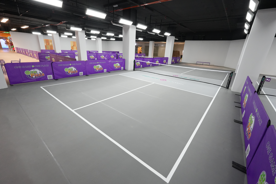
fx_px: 126
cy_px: 92
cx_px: 138
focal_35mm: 16
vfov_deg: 72.1
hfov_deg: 95.0
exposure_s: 1/200
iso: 4000
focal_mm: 16.5
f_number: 4
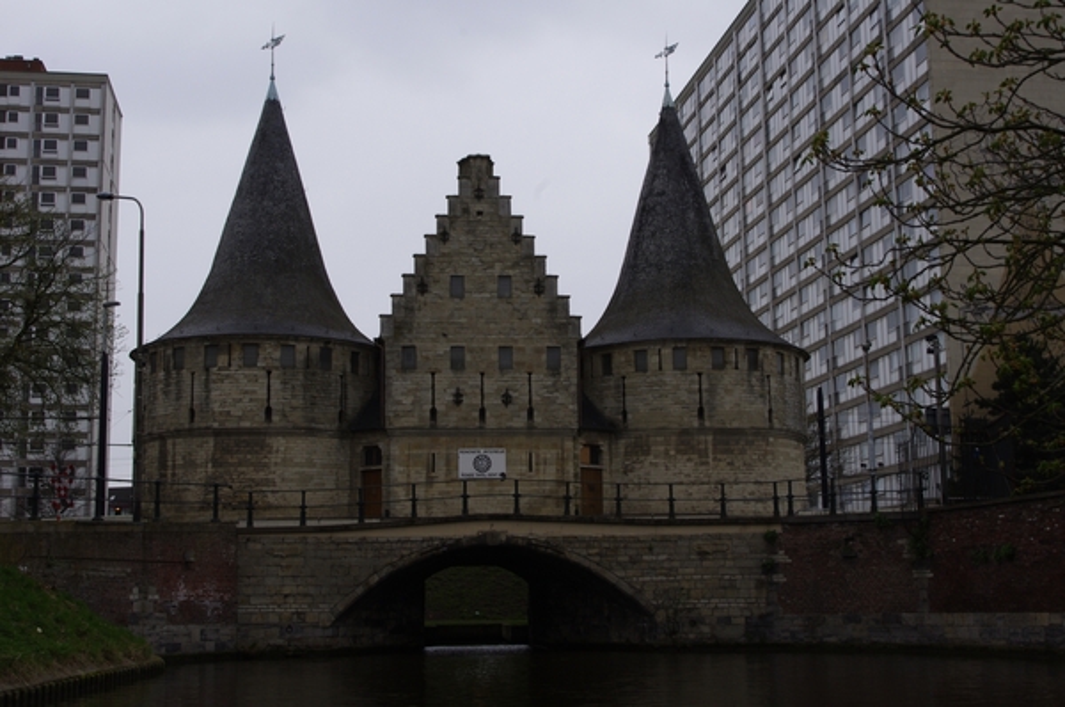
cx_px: 532
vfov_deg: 27.4
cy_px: 354
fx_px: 1447
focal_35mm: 49
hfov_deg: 40.4
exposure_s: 1/60
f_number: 11
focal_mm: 32.5
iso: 200
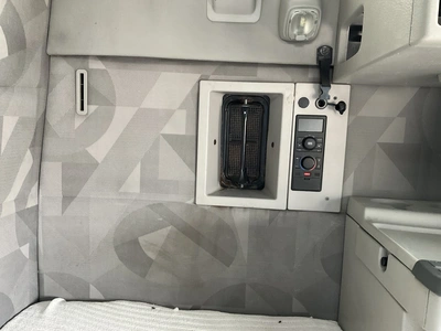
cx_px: 220
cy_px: 166
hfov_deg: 61.7
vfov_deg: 48.2
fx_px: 369
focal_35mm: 29
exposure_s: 1/60
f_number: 1.8
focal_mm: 3
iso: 200
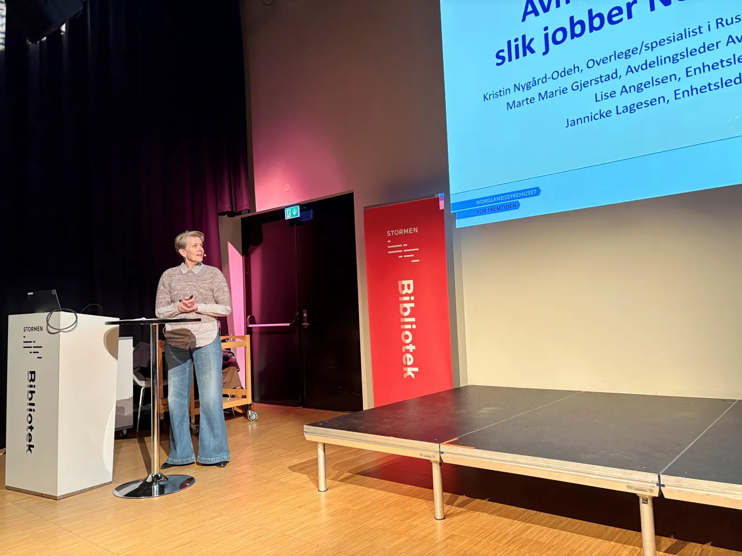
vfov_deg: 53.1
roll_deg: +2.2
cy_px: 278
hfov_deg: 67.3
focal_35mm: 26
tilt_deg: +3.8
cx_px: 371
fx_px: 557
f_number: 1.6
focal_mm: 5.96
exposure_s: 1/33
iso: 400
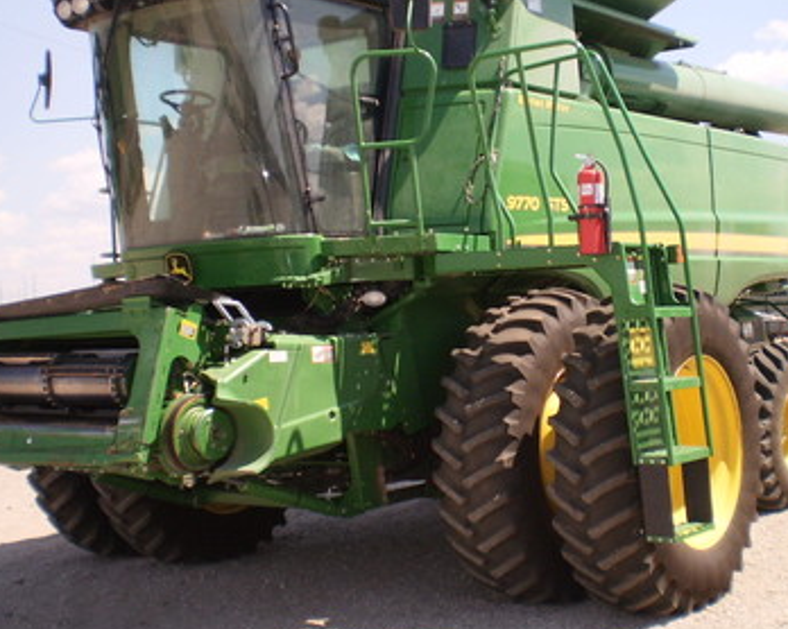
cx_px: 455
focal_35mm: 55
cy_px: 326
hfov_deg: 34.1
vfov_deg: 27.6
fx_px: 1282
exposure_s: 1/1000
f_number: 3.1
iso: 64
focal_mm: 6.3
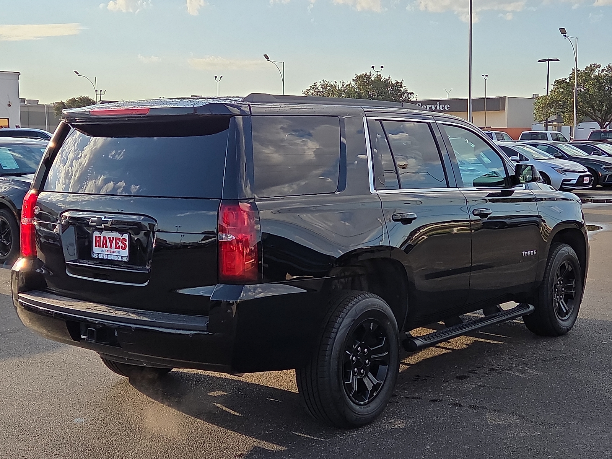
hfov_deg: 38.2
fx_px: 884
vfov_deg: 29.1
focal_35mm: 50
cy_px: 230
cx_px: 306
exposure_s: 1/1667
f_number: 1.8
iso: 25
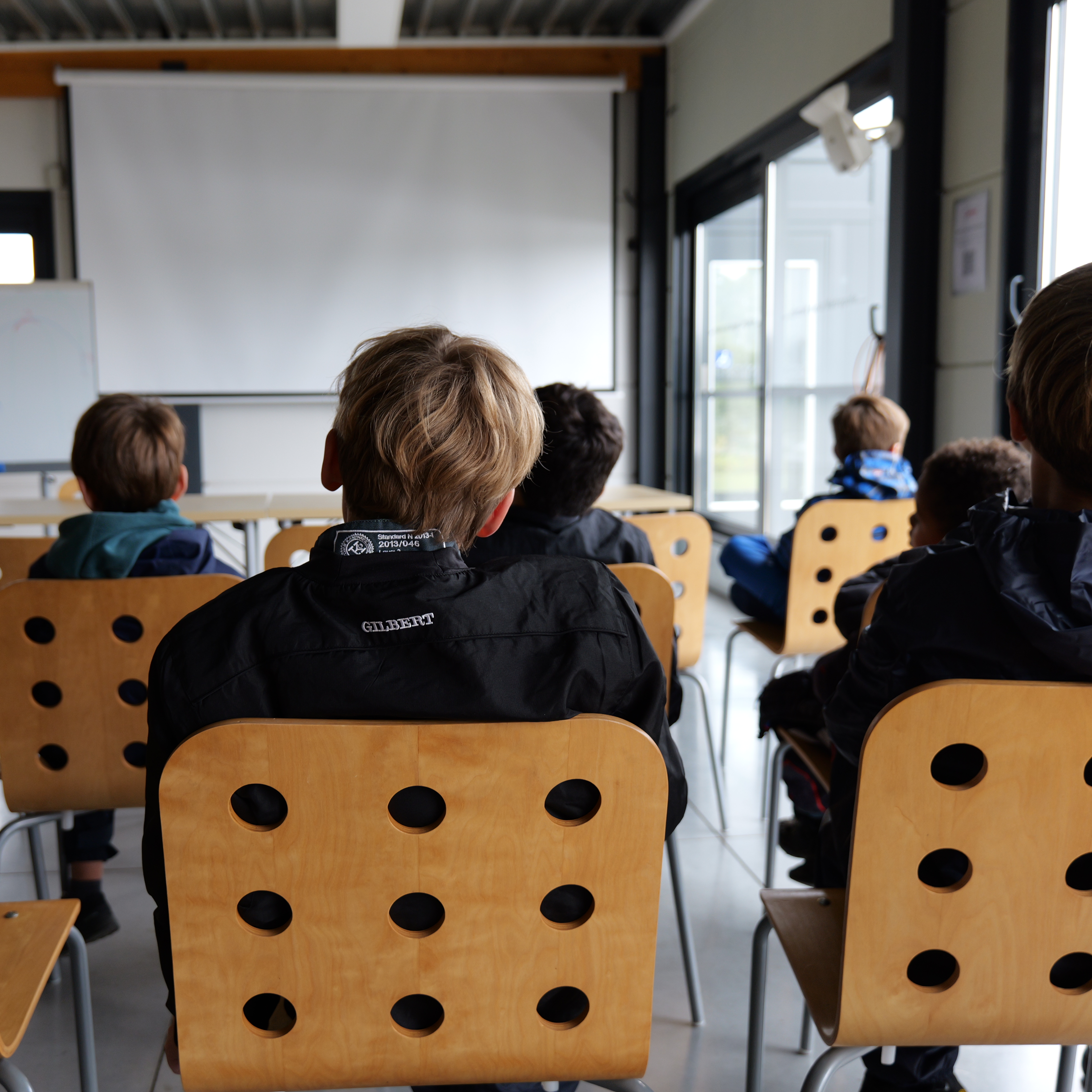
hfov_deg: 47.1
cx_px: 461
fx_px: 1249
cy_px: 554
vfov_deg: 47.2
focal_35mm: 35
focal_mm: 27
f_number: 3.9
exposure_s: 1/60
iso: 500
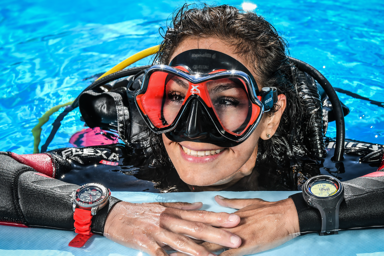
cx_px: 192
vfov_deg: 18.2
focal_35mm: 75
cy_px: 128
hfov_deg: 27.0
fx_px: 800
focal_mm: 50
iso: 400
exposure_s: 1/2000
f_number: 7.1
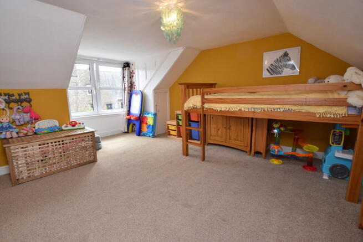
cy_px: 121
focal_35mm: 15
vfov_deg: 77.4
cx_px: 182
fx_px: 151
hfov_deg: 100.4
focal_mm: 10
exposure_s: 1/125
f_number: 5.6
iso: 720
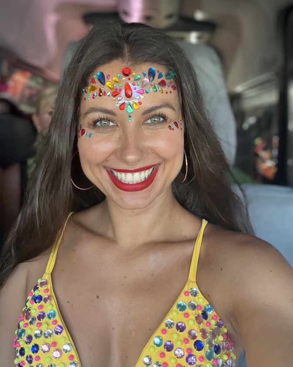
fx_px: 347
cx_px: 143
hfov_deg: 45.8
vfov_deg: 55.7
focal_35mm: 32
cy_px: 187
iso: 160
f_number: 2.2
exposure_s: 1/60
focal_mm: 2.71
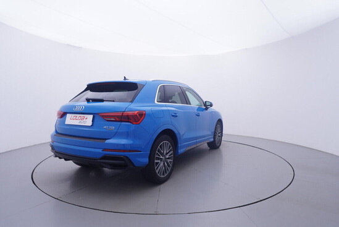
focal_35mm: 22
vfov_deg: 56.2
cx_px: 170
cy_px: 114
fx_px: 212
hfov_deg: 77.3
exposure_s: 1/80
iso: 200
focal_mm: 15
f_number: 5
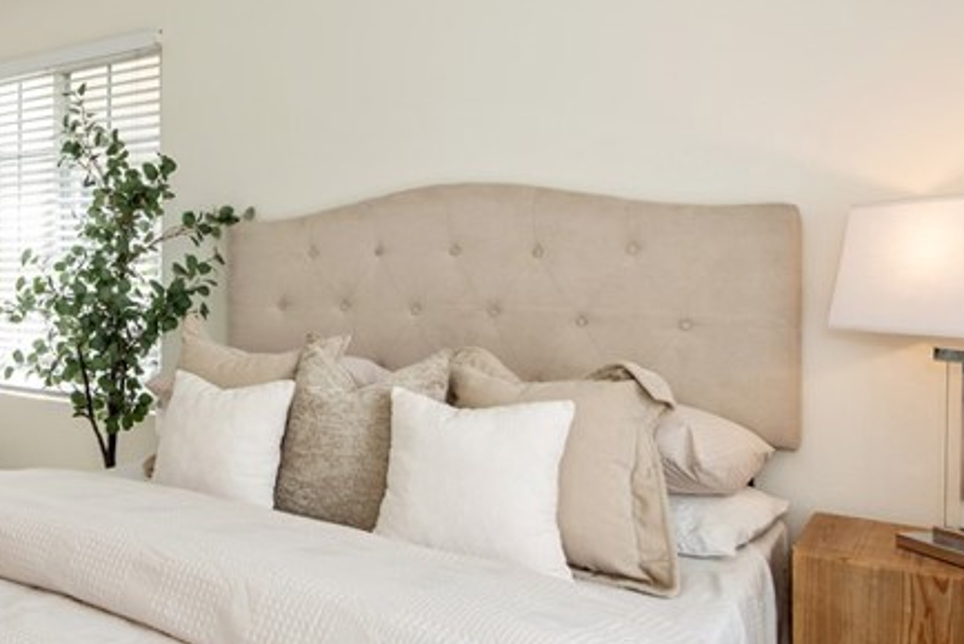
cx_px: 109
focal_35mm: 33
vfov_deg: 39.8
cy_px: 252
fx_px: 884
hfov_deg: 51.1
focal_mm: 14
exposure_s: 1/125
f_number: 5.6
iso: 180
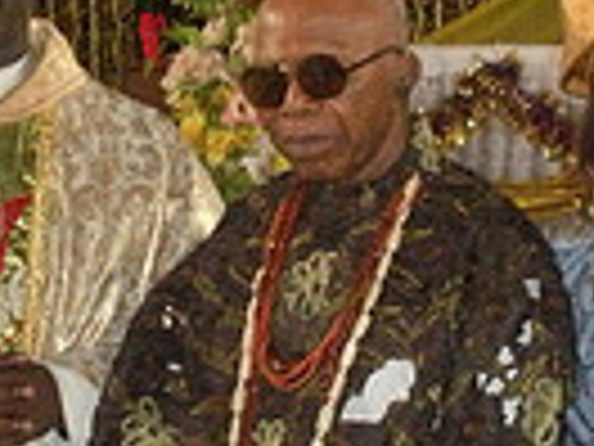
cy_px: 345
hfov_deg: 10.2
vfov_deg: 7.6
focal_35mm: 194
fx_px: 3329
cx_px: 346
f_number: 4
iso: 605
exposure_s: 1/60
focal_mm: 7.7
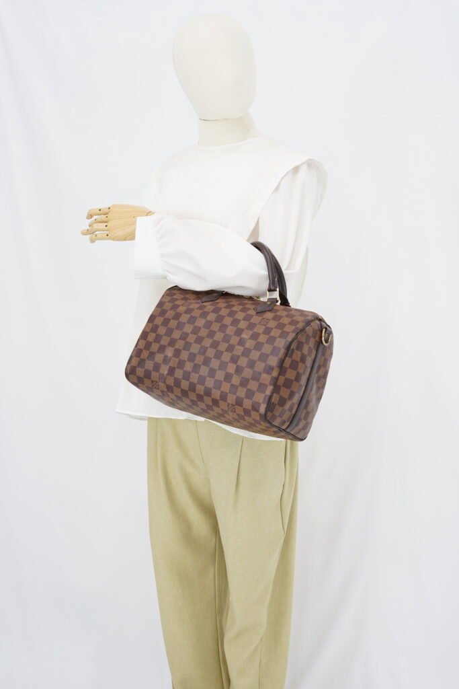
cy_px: 344
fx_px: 956
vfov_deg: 39.6
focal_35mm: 50
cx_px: 230
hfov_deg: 27.0
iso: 640
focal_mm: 50
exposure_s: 1/8
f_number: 6.3
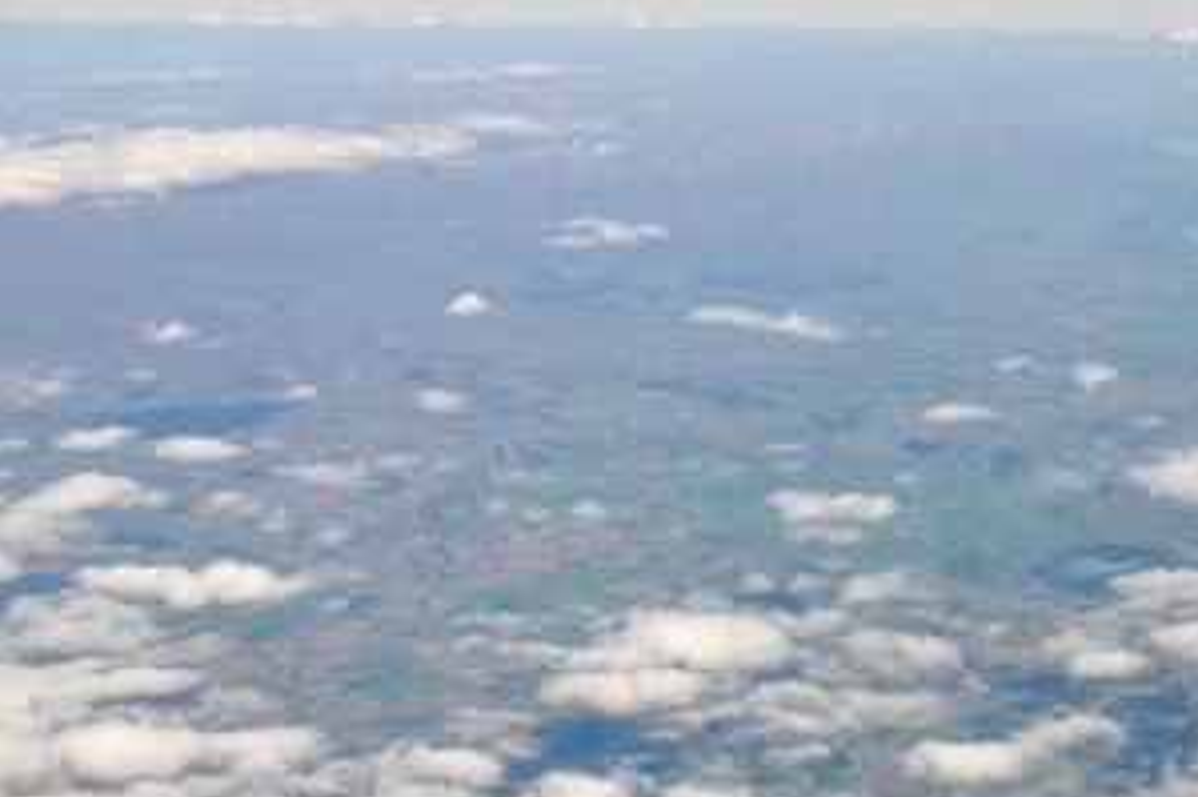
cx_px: 1278
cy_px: 527
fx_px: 2561
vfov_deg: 17.7
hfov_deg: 24.7
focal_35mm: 77
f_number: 11
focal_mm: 24
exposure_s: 1/500
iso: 400
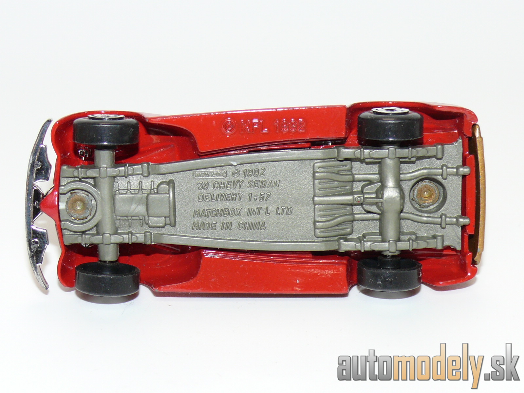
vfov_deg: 14.4
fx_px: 1559
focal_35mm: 103
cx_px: 262
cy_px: 196
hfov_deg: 19.1
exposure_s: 1/30
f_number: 4
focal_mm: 13.5
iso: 100
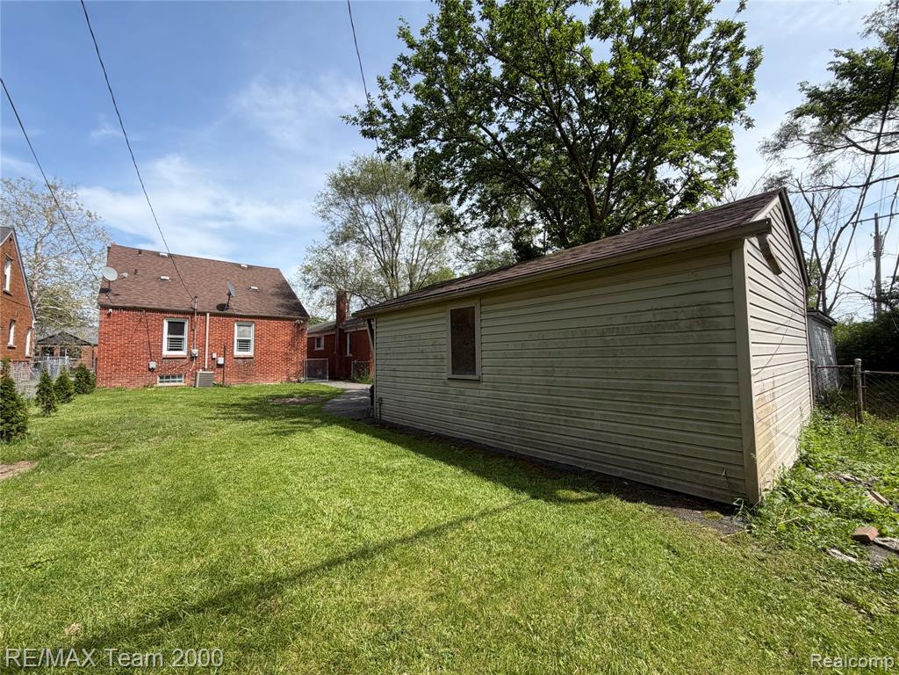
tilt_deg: +4.8
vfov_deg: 85.7
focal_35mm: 14
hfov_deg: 102.1
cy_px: 338
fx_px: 364
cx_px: 450
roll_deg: +0.6
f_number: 2.2
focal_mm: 2.22
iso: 32
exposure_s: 1/770
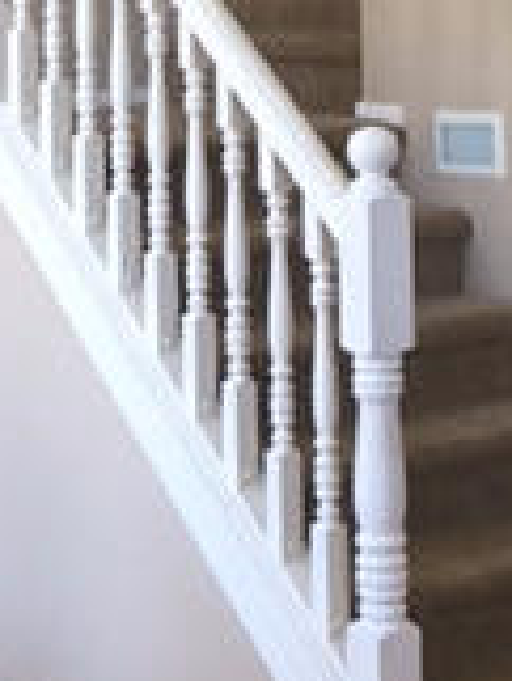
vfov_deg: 16.7
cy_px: -34
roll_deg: +1.9
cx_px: 288
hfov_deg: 12.9
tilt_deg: +0.9
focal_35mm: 115
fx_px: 2265
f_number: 2.2
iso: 50
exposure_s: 1/30
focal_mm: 4.15
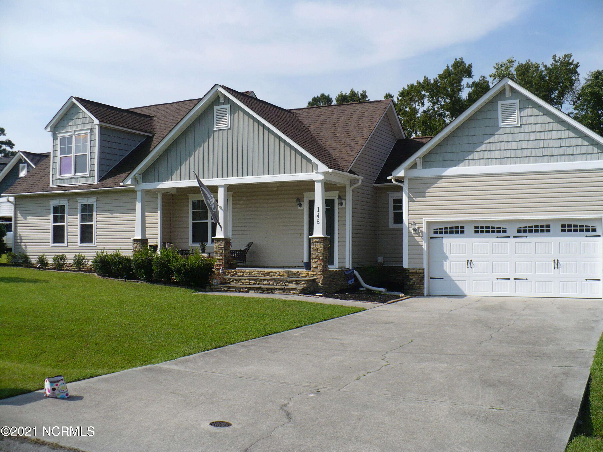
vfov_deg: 38.7
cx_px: 302
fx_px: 645
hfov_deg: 50.1
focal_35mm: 37
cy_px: 226
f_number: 8
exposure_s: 1/250
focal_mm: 6.1
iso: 100
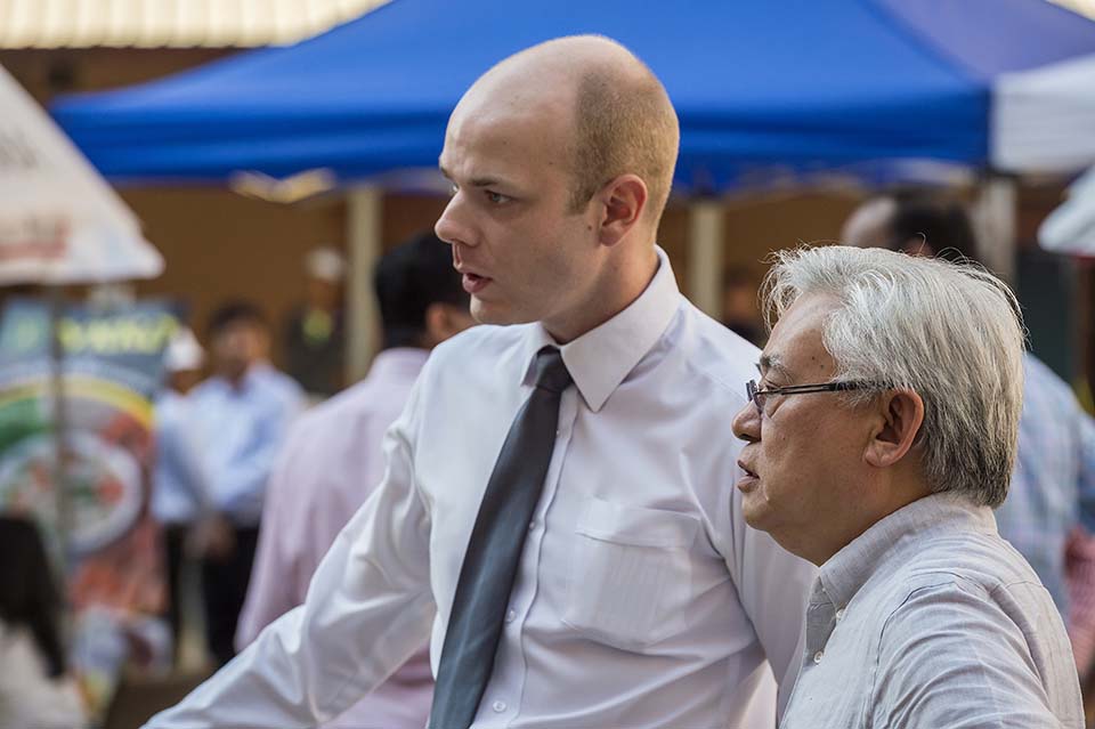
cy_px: 364
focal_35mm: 190
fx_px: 5776
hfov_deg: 10.8
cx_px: 548
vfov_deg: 7.2
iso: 640
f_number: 8
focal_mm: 190
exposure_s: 1/800
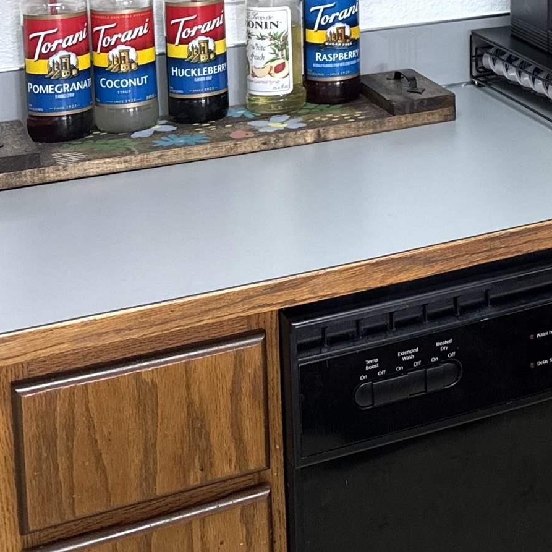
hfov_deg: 21.3
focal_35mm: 73
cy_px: -85
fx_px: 1317
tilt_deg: -6.1
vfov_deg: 22.1
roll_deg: +1.0
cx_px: 729
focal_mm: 6.76
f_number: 1.78
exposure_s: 1/60
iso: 200
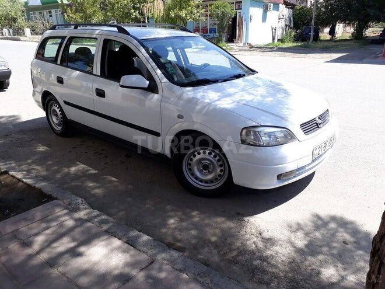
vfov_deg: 51.4
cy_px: 144
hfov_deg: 65.3
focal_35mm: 27
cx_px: 192
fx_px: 300
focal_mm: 3.6
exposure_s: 1/573
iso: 40
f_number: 1.9
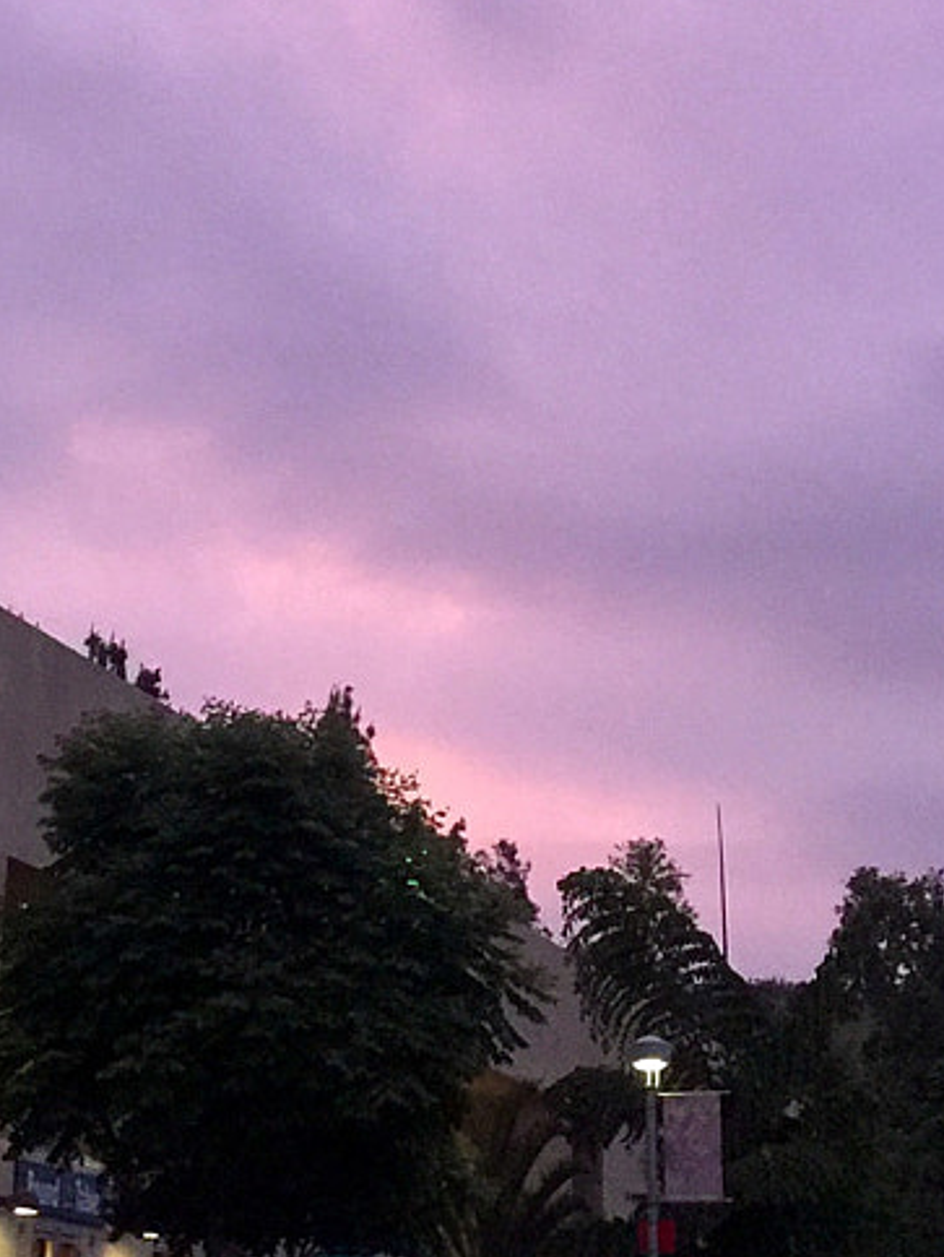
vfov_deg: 19.5
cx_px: 557
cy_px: -159
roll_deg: +1.2
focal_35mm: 96
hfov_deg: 15.4
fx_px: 3486
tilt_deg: +26.2
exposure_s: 1/15
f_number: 2.2
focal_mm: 4.15
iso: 100
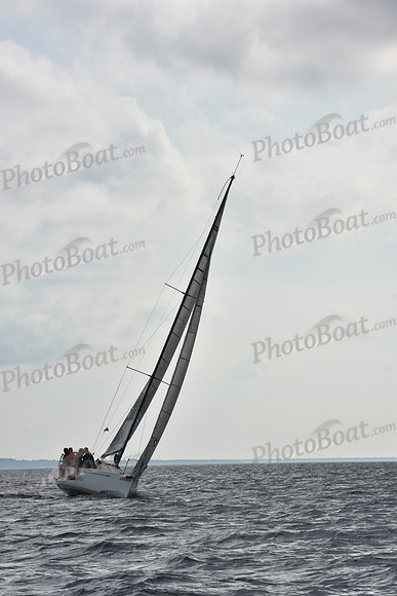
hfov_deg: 8.9
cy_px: 298
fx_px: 2562
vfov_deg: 13.2
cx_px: 198
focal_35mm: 155
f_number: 18
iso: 400
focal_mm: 155
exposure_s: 1/800
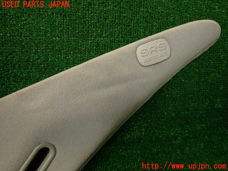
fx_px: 165
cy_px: 86
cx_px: 114
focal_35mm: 25
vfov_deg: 54.9
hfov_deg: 69.4
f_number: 2
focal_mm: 4.5
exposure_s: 1/60
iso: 125
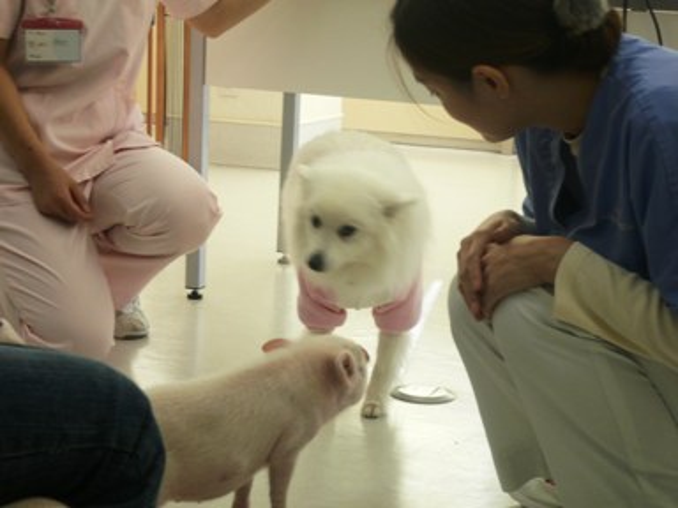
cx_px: 339
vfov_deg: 17.6
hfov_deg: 23.3
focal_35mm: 84
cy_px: 254
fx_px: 1645
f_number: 4.6
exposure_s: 1/30
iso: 100
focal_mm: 14
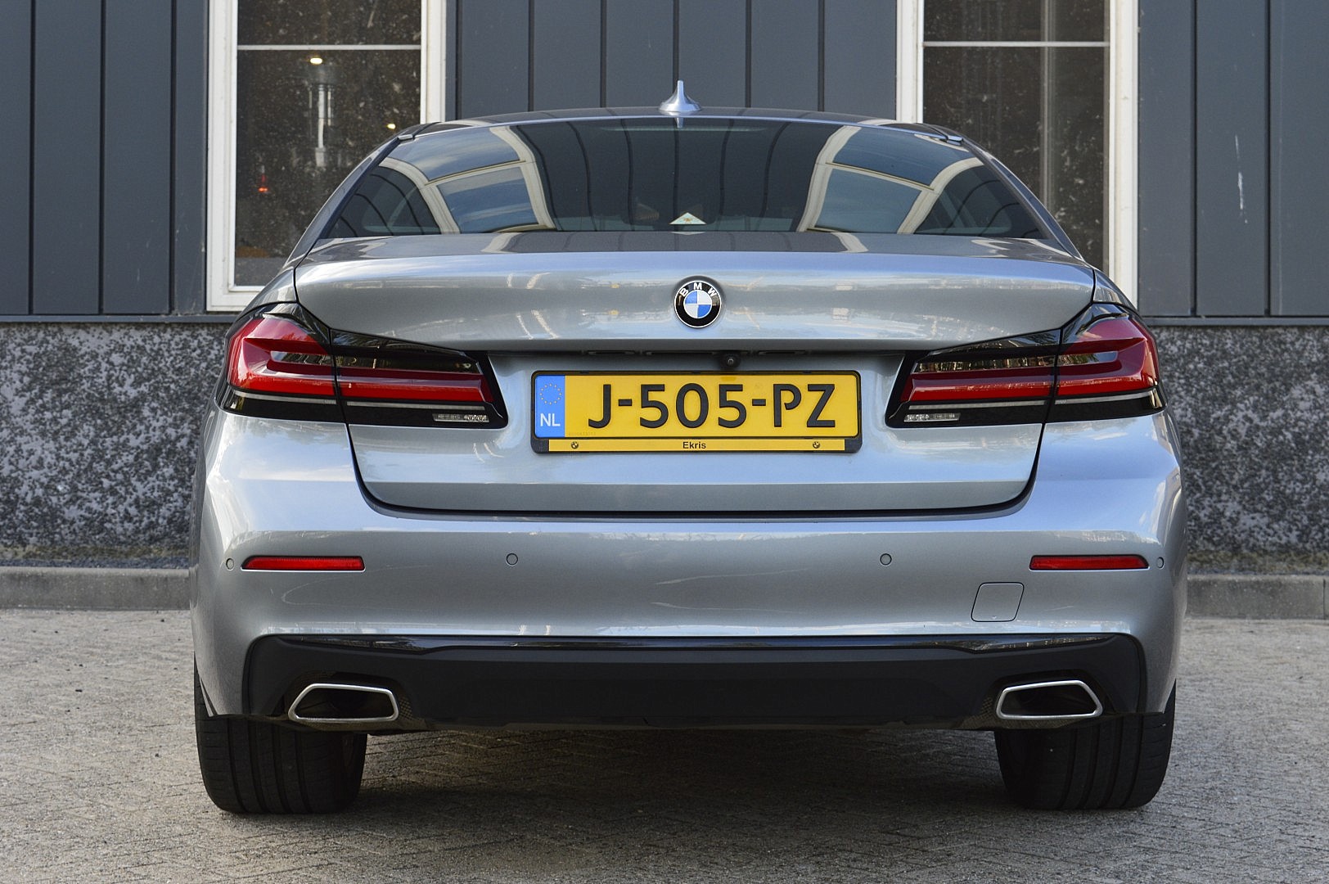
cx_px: 664
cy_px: 442
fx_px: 2324
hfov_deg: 31.9
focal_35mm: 63
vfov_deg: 21.5
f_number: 9
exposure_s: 1/100
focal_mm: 42
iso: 400
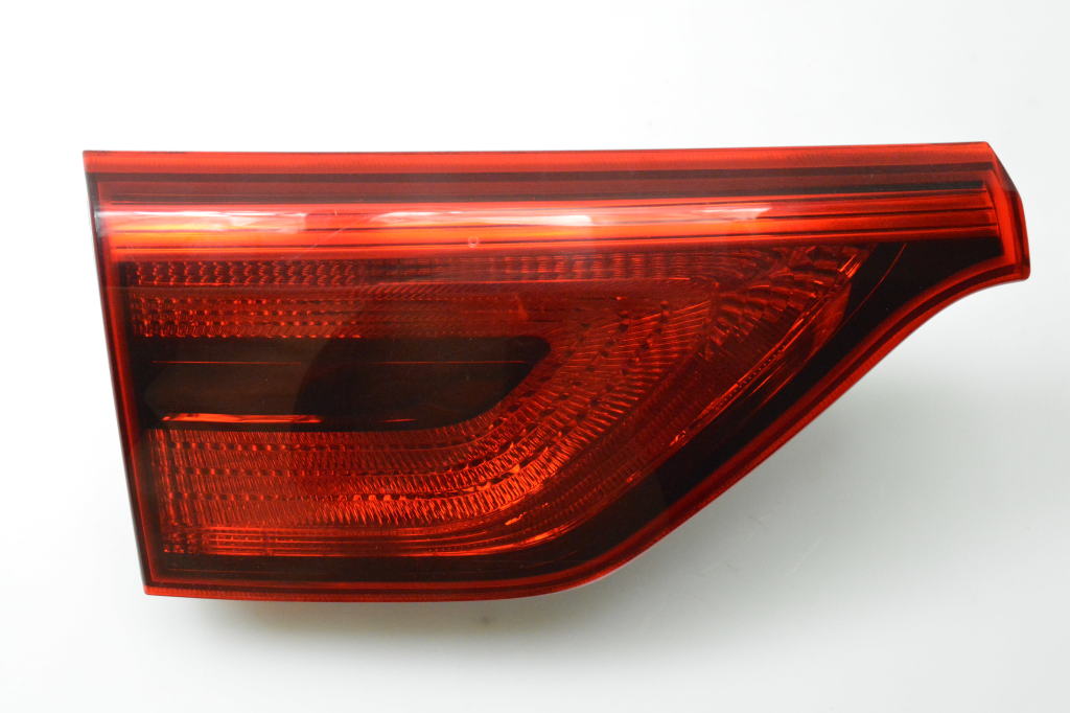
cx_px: 535
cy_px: 356
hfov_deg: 45.0
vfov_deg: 30.8
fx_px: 1292
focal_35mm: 44
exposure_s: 1/250
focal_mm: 29
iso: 6400
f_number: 8
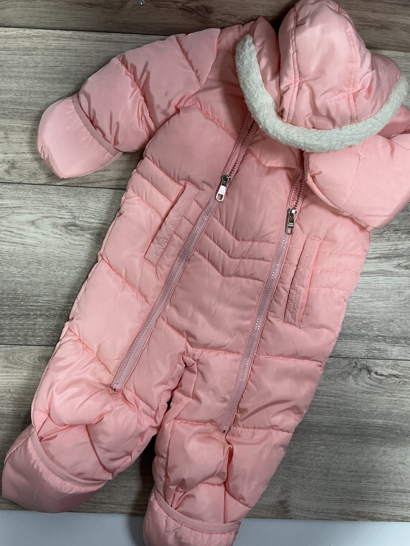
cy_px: 273
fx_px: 458
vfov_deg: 61.7
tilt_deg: -87.2
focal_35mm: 29
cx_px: 205
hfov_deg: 48.2
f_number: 1.8
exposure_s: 1/100
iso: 64
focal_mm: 3
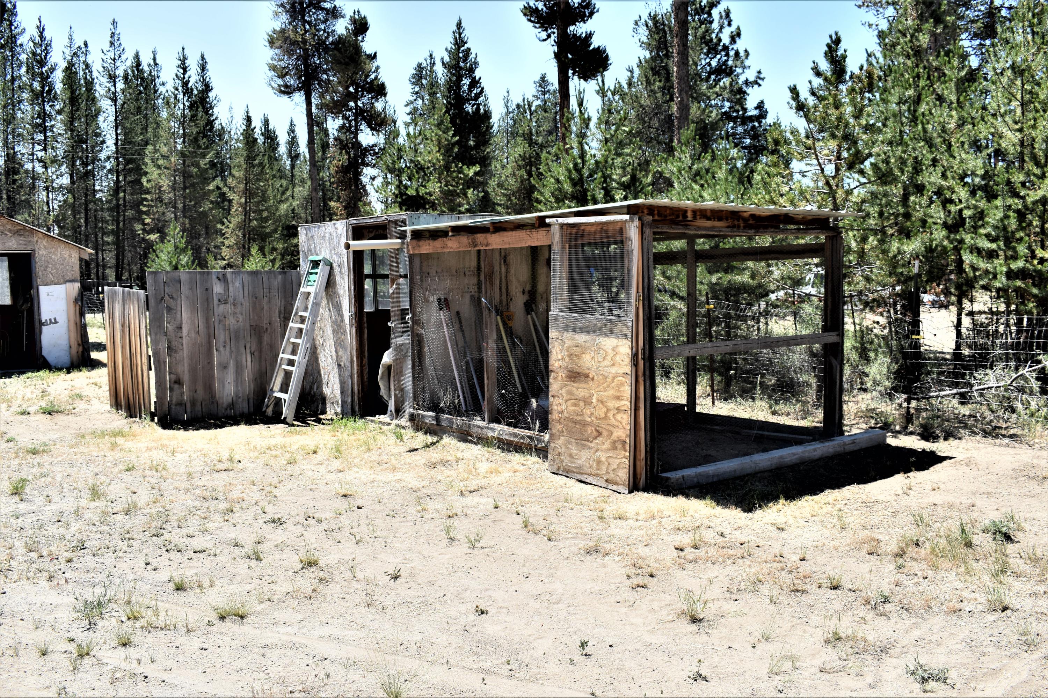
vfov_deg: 43.6
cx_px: 524
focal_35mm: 30
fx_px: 873
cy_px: 349
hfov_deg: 61.9
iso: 140
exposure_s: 1/250
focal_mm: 20
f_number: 8
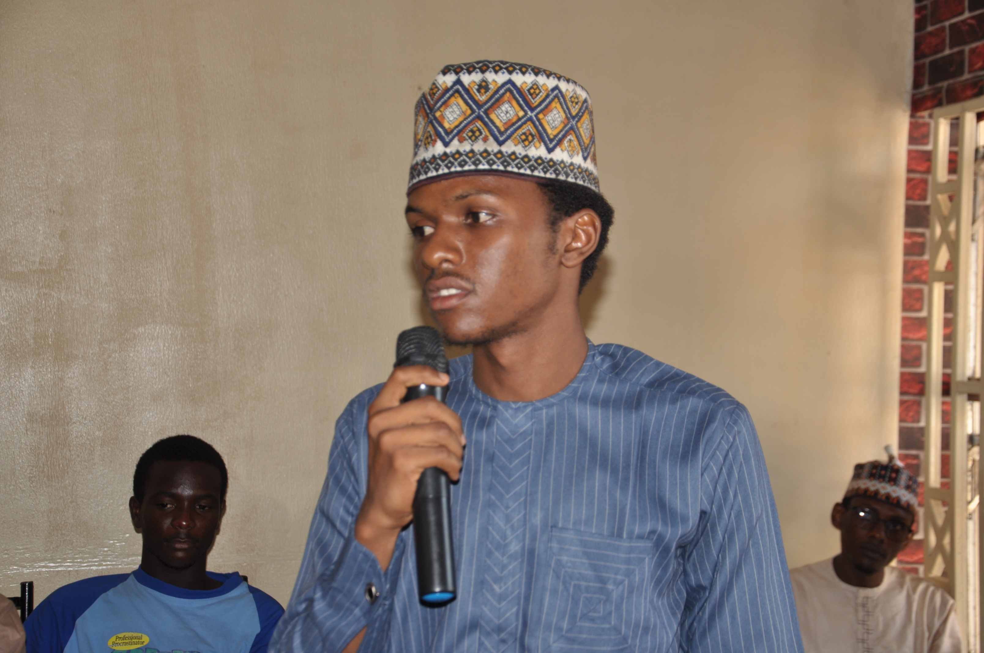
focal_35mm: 68
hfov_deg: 29.9
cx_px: 492
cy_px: 326
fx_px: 1843
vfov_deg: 20.1
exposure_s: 1/60
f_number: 4.8
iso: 200
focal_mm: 45
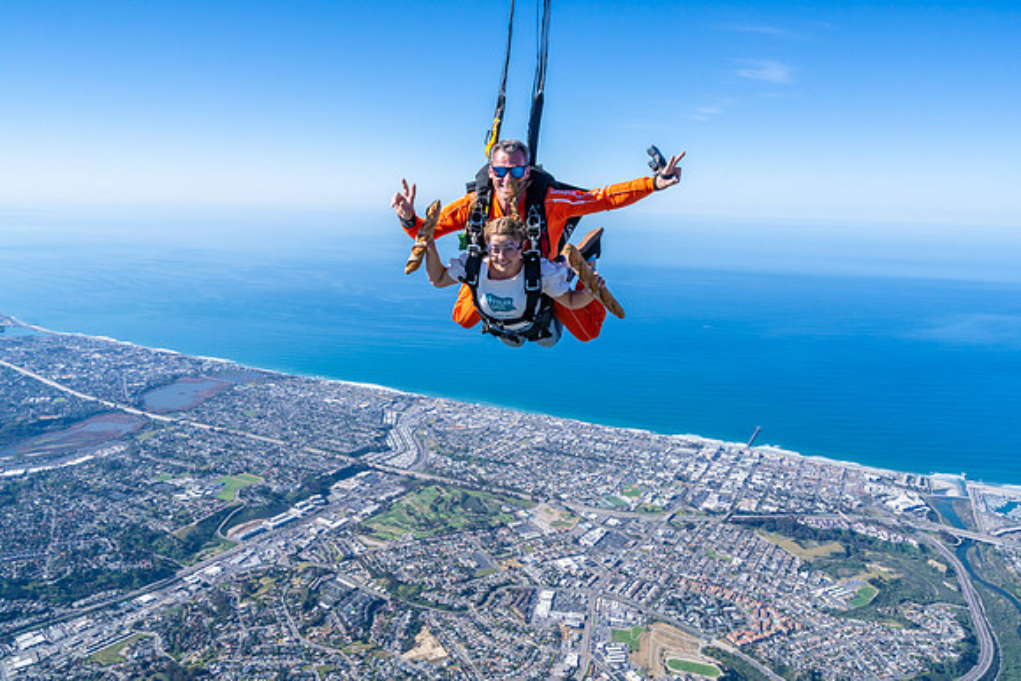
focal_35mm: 26
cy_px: 340
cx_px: 510
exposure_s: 1/1600
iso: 800
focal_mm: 26
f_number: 11
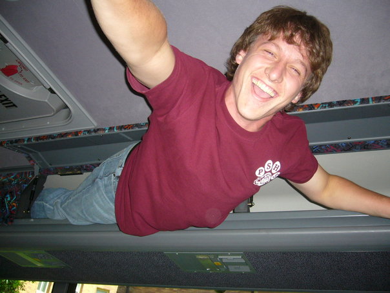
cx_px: 195
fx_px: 394
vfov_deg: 40.7
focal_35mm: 35
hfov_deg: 52.6
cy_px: 146
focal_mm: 5.8
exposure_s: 1/60
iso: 160
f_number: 2.8
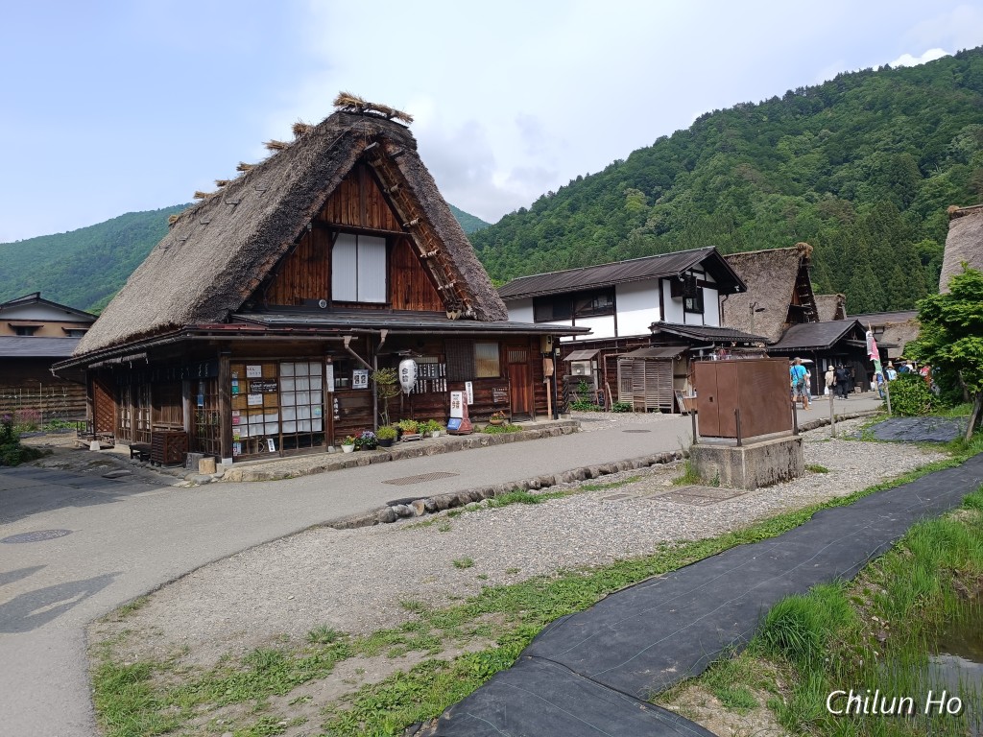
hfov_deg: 71.6
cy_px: 368
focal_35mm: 24
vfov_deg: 56.8
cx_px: 492
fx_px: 682
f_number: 1.65
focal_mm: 6.14
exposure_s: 1/551
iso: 50
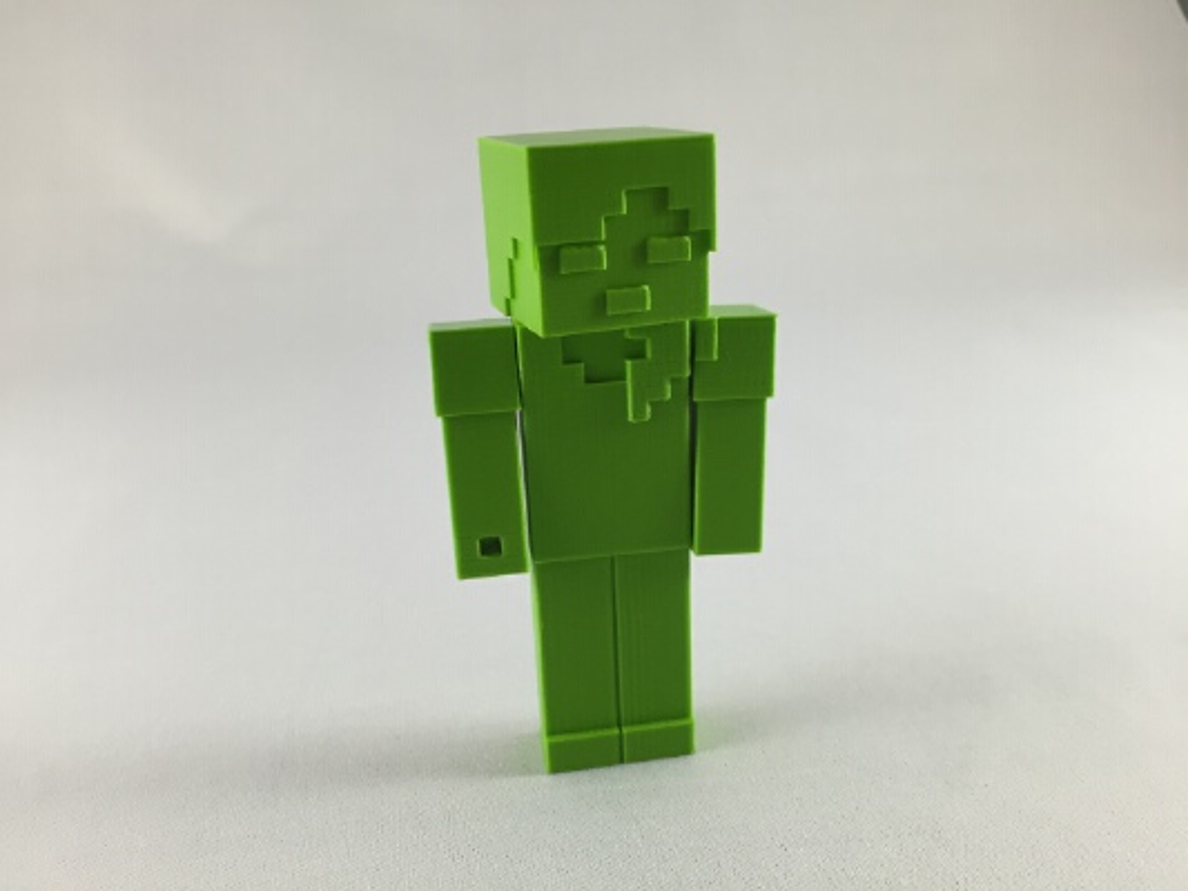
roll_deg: +1.3
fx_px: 995
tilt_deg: -20.3
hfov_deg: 61.6
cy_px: 446
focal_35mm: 29
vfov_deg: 48.2
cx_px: 594
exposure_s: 1/33
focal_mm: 4.15
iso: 32
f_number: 2.2
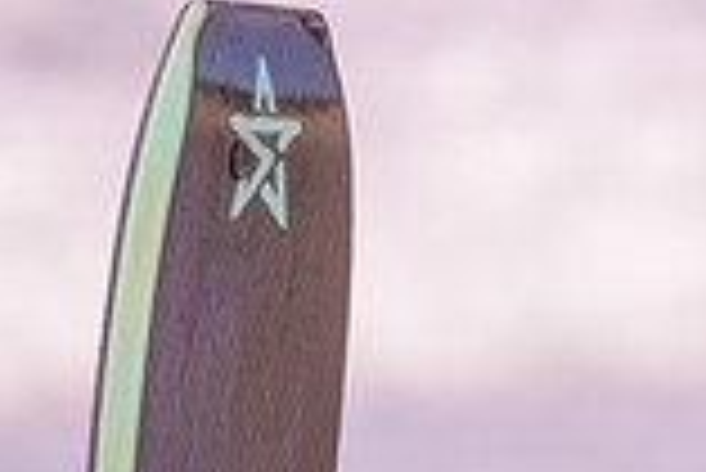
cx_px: 731
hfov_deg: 0.5
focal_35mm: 4303
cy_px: 685
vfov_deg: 0.3
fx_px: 84463
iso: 1100
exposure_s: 1/2000
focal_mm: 1120
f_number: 9
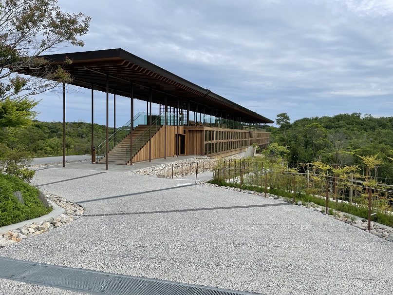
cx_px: 196
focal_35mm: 26
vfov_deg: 53.1
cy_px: 148
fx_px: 295
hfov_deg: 67.3
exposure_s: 1/3040
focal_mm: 4.2
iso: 32
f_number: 1.6
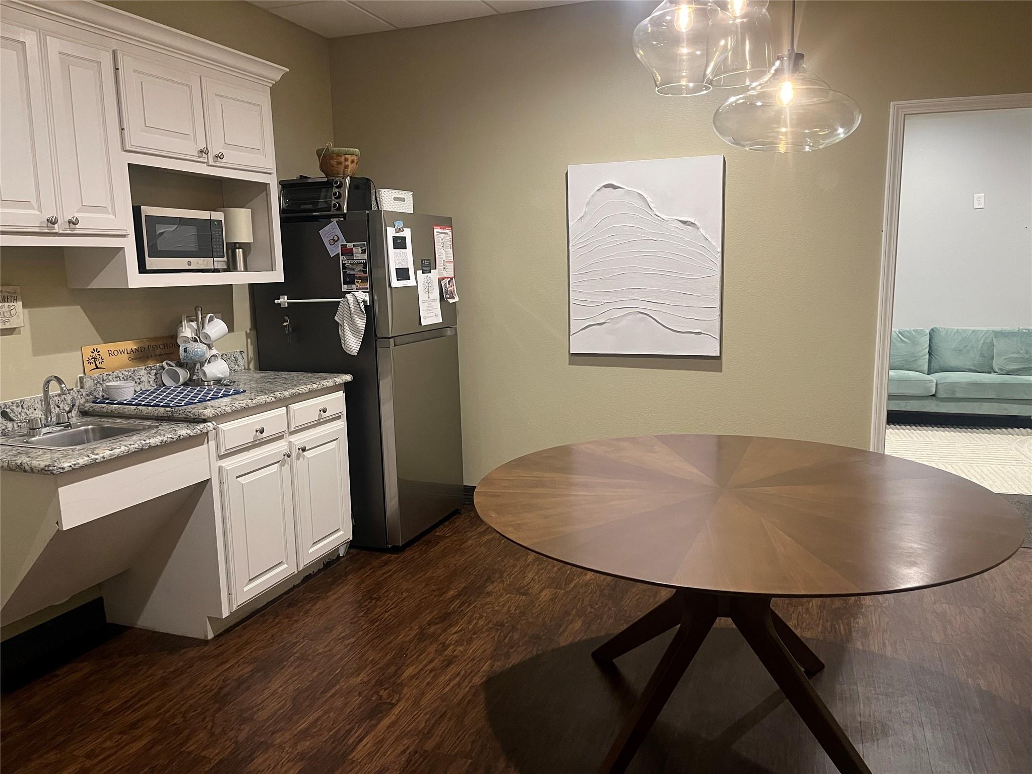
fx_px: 775
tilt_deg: -9.1
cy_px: 387
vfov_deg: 53.1
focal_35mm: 26
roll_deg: +1.3
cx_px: 516
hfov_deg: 67.3
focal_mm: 5.1
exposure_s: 1/60
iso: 400
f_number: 1.6
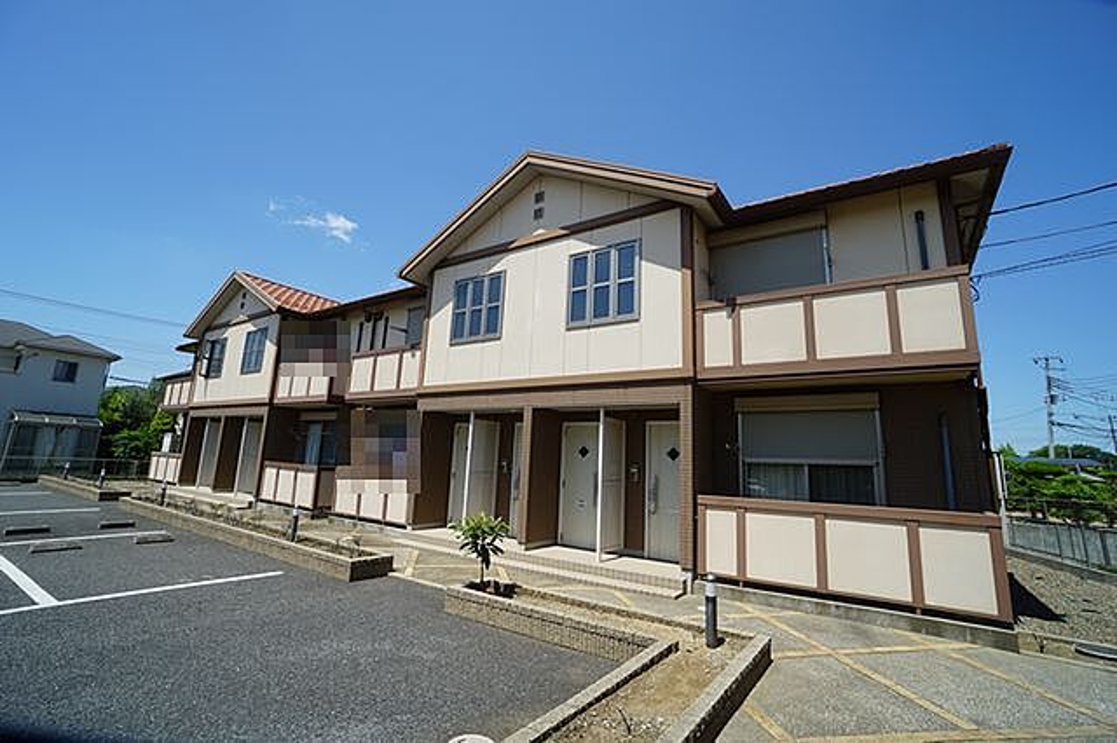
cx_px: 558
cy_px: 372
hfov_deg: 100.4
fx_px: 465
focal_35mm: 15
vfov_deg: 77.3
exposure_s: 1/125
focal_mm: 10
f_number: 11
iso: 100
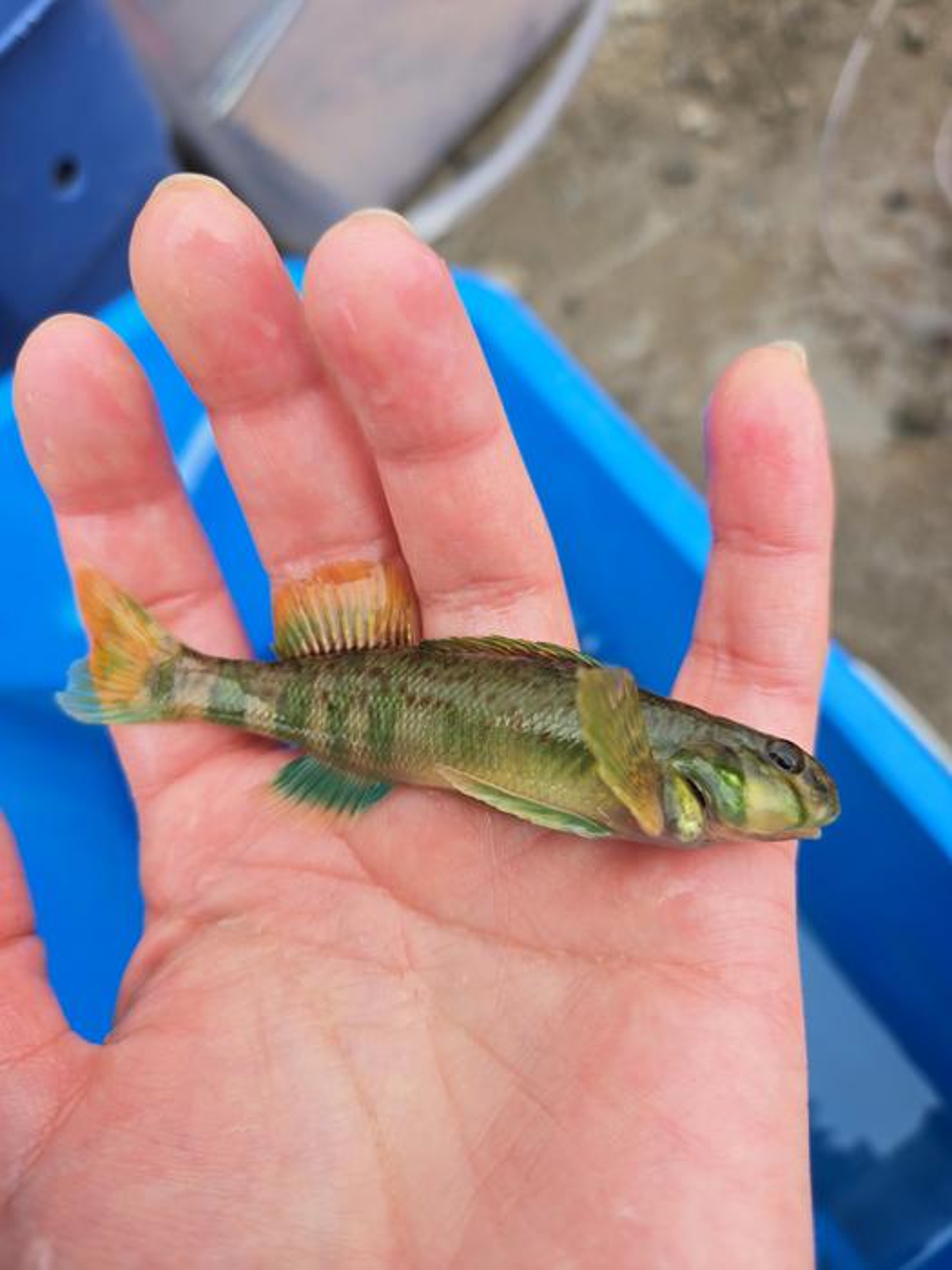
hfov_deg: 58.9
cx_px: 476
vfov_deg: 73.9
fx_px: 843
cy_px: 635
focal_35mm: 23
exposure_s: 1/266
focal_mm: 5.4
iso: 25
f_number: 1.8
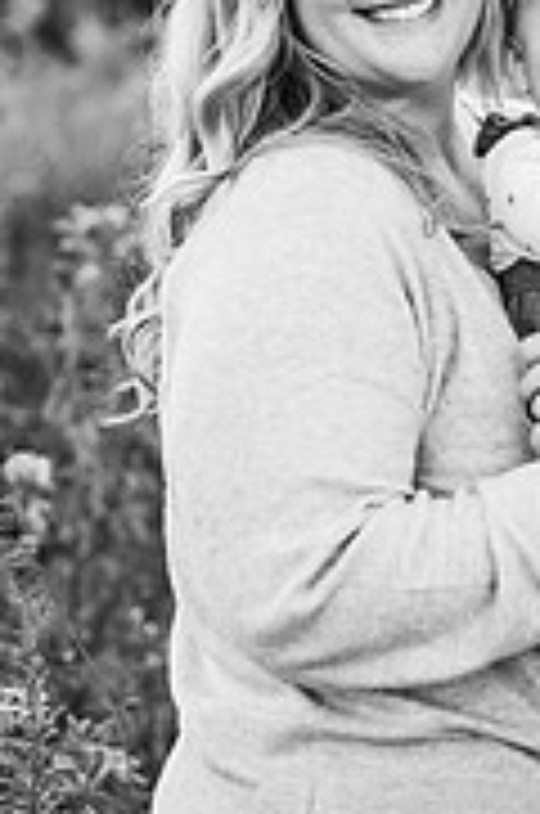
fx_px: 3320
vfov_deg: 13.9
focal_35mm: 147
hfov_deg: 9.2
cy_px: 166
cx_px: 585
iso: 640
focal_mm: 59
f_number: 2.8
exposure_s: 1/640
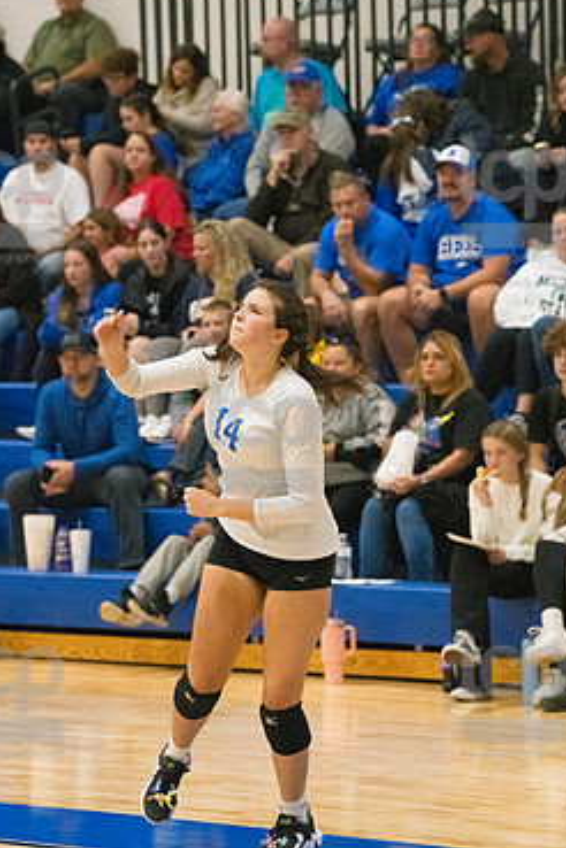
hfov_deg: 7.8
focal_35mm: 177
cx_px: 262
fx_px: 4174
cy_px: 446
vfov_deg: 11.6
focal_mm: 145
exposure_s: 1/1600
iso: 10000
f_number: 4.5
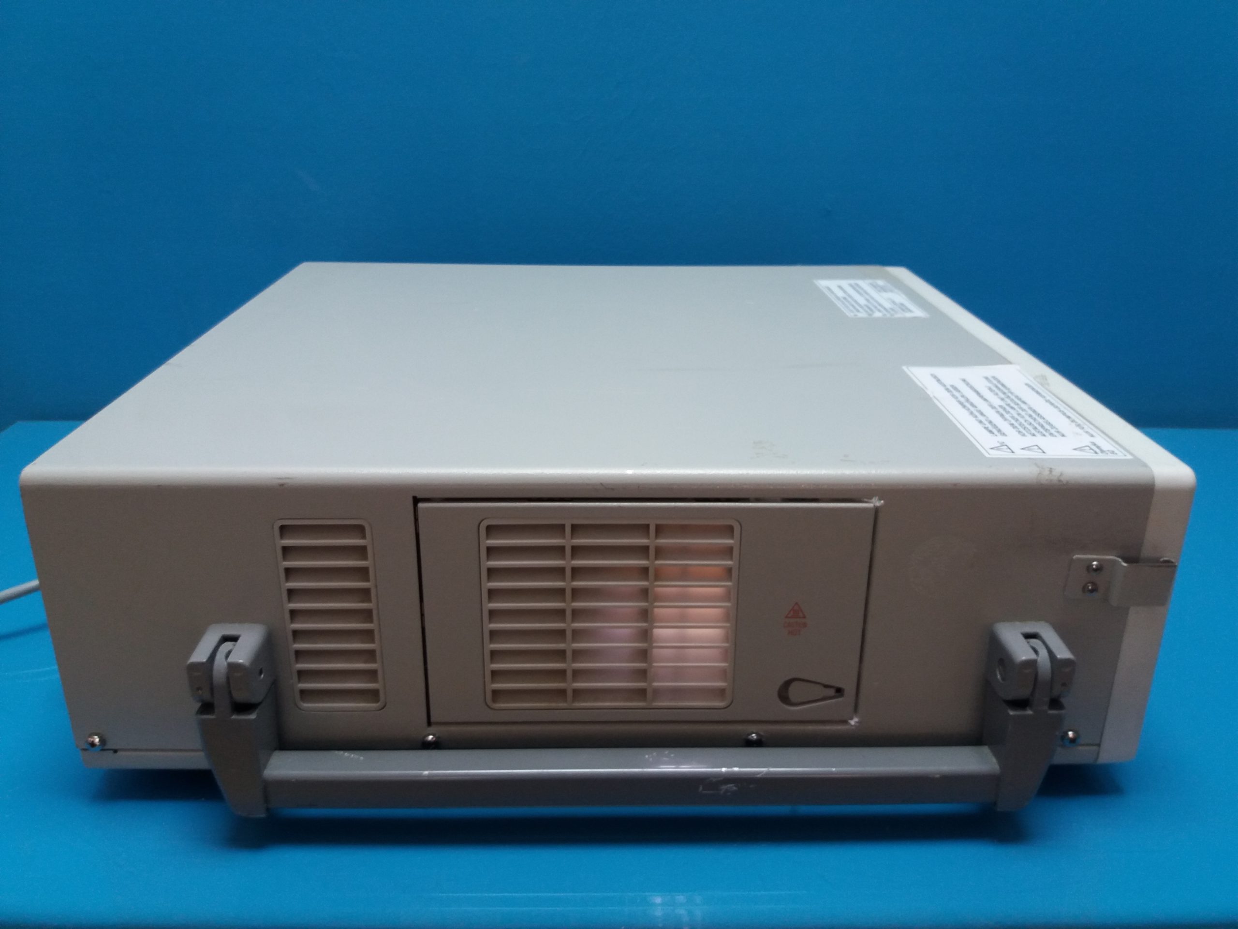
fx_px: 1001
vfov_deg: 49.7
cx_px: 619
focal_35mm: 28
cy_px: 464
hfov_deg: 63.4
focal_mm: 3.7
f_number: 1.9
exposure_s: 1/33
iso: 100
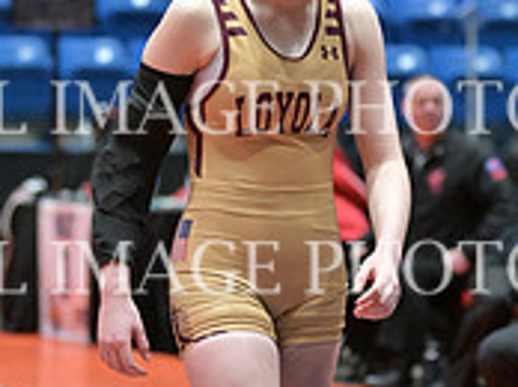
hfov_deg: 6.7
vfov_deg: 5.0
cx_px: 284
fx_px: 4408
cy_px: 188
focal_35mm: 295
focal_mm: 92
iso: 6400
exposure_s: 1/800
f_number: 2.8
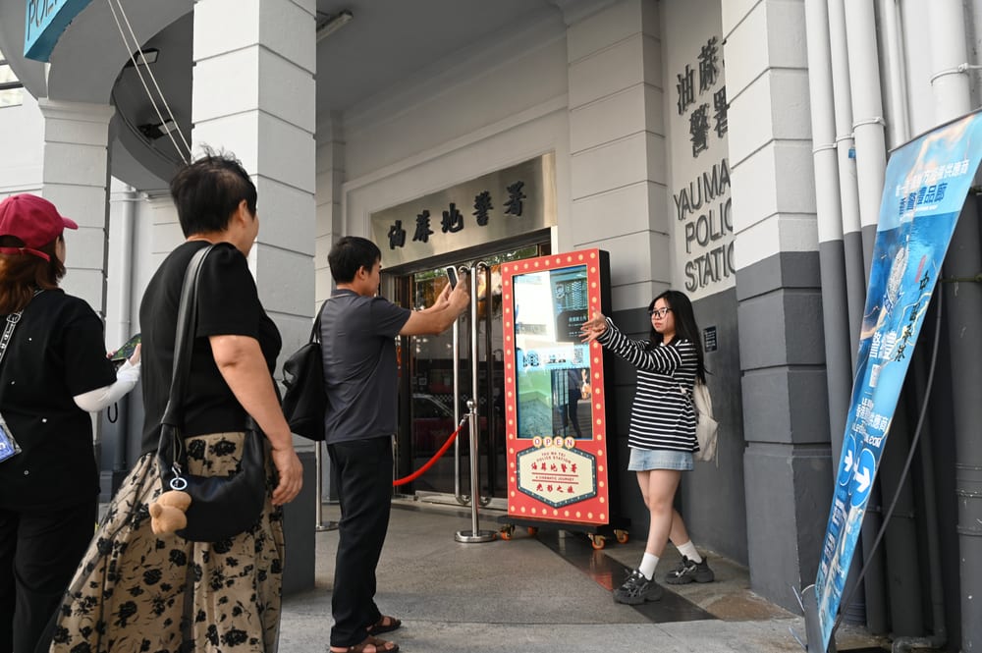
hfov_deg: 62.0
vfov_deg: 43.5
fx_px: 818
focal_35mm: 30
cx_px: 491
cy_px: 326
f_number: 5.6
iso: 400
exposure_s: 1/160
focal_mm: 30
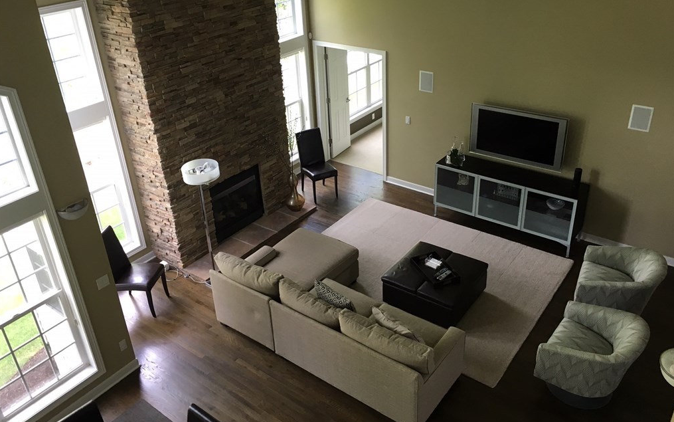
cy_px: 191
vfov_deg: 40.6
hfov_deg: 61.2
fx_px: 570
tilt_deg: -29.6
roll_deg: +1.9
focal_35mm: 31
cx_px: 337
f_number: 2.2
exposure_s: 1/30
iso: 32
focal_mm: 4.15
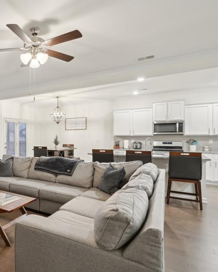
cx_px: 15
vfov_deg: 72.6
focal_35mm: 23
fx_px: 185
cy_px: 134
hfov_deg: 52.2
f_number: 8
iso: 400
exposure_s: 1/6
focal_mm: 16
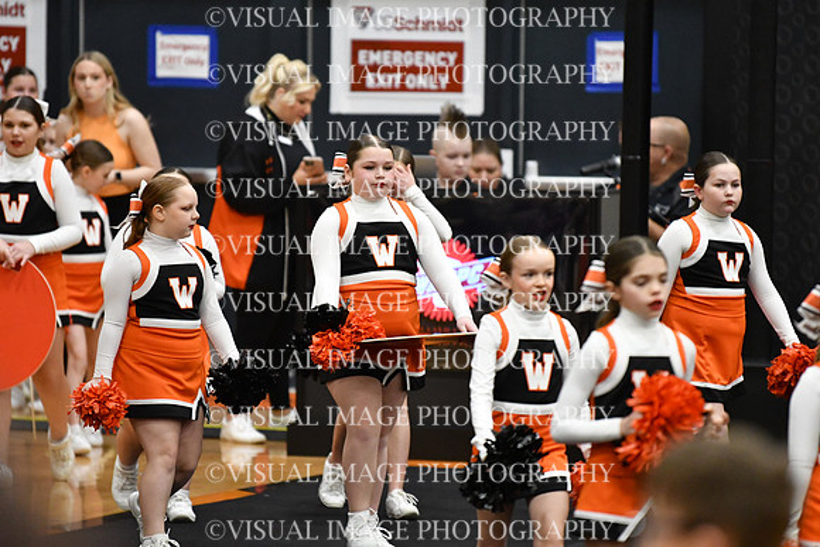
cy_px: 274
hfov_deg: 6.9
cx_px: 410
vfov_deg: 4.6
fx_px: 6835
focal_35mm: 300
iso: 5000
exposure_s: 1/800
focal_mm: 200
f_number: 2.8
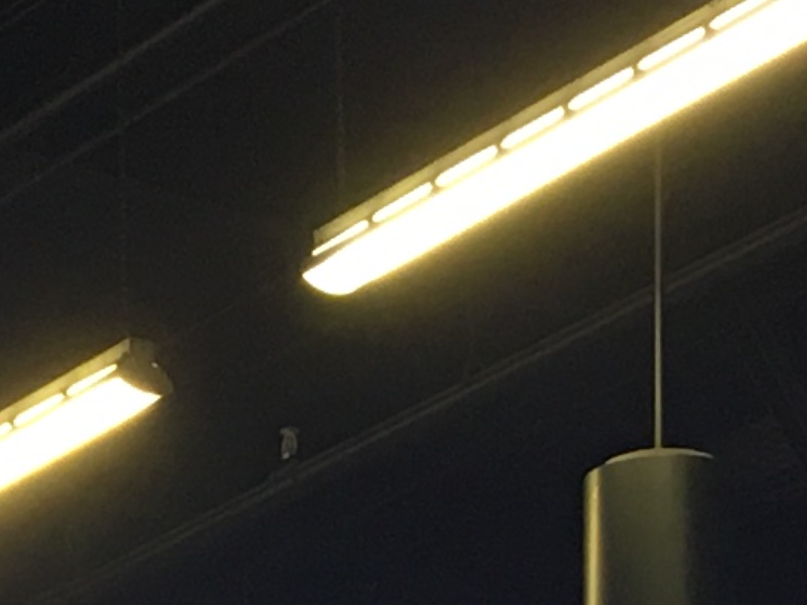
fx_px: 5012
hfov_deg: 9.2
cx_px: 28
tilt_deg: +0.0
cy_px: 2125
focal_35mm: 215
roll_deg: +0.1
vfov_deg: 6.1
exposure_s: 1/15
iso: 25
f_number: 2.2
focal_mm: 4.15
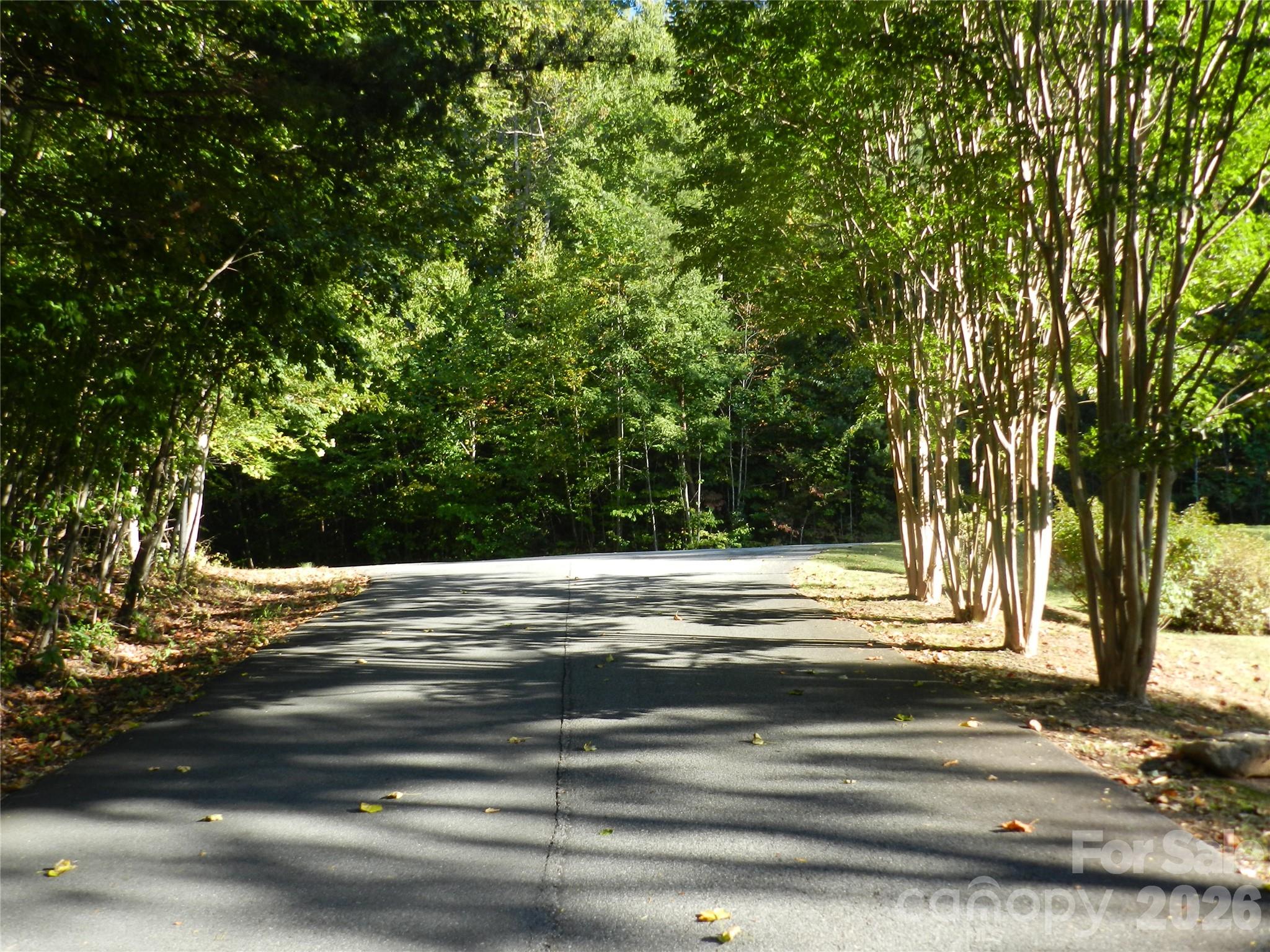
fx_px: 1174
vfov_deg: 44.2
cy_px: 476
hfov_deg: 56.8
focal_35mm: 32
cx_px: 635
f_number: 3.7
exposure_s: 1/200
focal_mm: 5.6
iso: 160
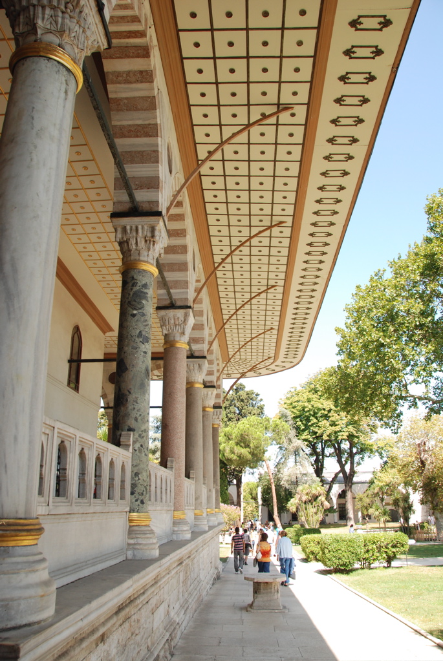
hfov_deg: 48.1
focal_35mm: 27
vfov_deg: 67.3
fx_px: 497
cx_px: 222
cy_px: 330
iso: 320
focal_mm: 18
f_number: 7.1
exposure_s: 1/200
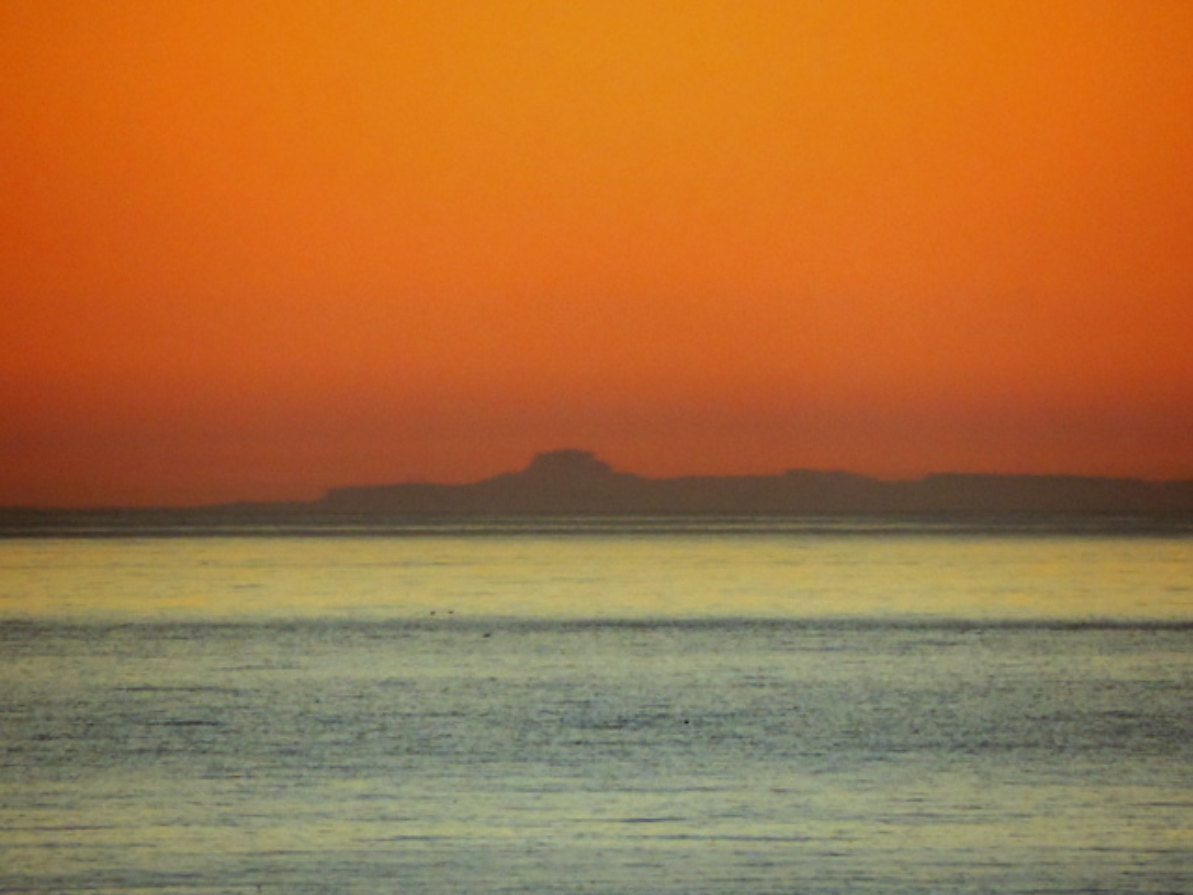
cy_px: 448
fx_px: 34464
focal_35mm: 1000
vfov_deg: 1.5
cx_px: 596
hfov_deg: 2.0
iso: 400
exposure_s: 1/320
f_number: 5.9
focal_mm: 180
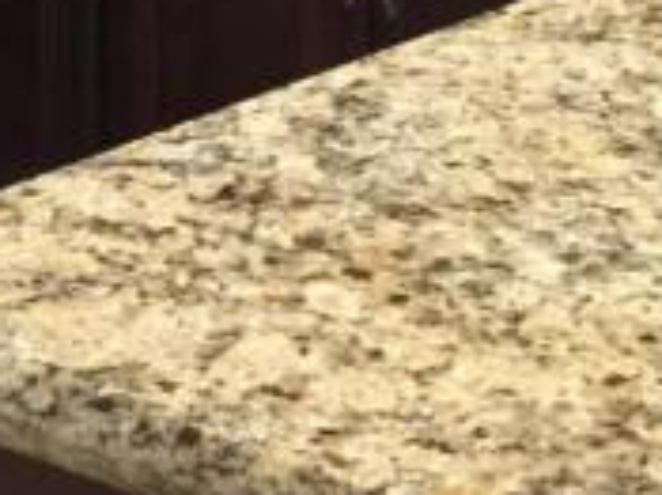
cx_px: 344
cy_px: -359
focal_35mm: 170
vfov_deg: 8.4
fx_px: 3249
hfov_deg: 11.6
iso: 125
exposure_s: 1/10
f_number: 2.2
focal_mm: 4.15
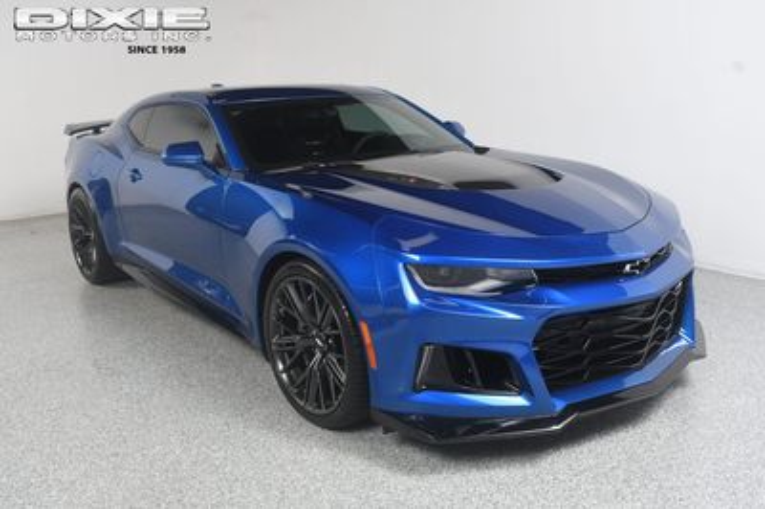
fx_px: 722
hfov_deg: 55.8
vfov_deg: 38.8
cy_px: 254
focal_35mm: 34
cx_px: 382
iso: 100
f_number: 7.1
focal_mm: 23
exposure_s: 1/160
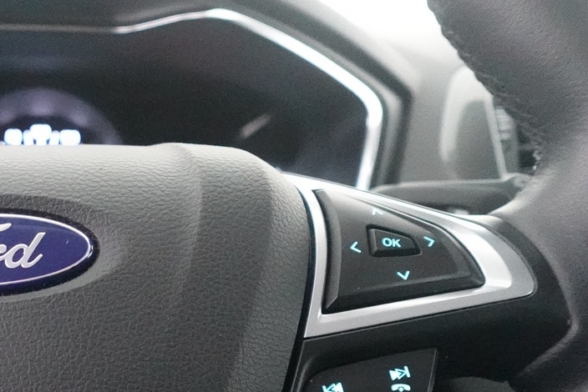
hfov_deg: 39.7
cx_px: 61
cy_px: 426
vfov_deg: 27.0
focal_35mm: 46
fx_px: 752
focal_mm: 7.6
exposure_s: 1/80
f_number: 2
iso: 6400
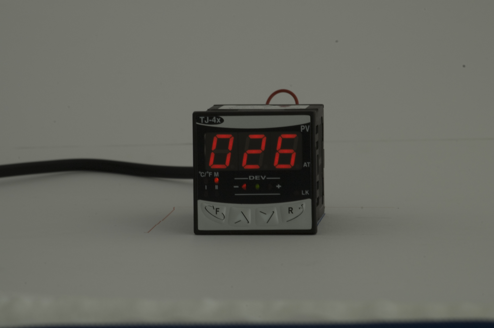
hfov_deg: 10.2
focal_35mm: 202
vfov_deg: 6.8
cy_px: 164
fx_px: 2776
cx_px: 247
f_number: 18
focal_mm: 135
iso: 200
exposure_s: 1/13
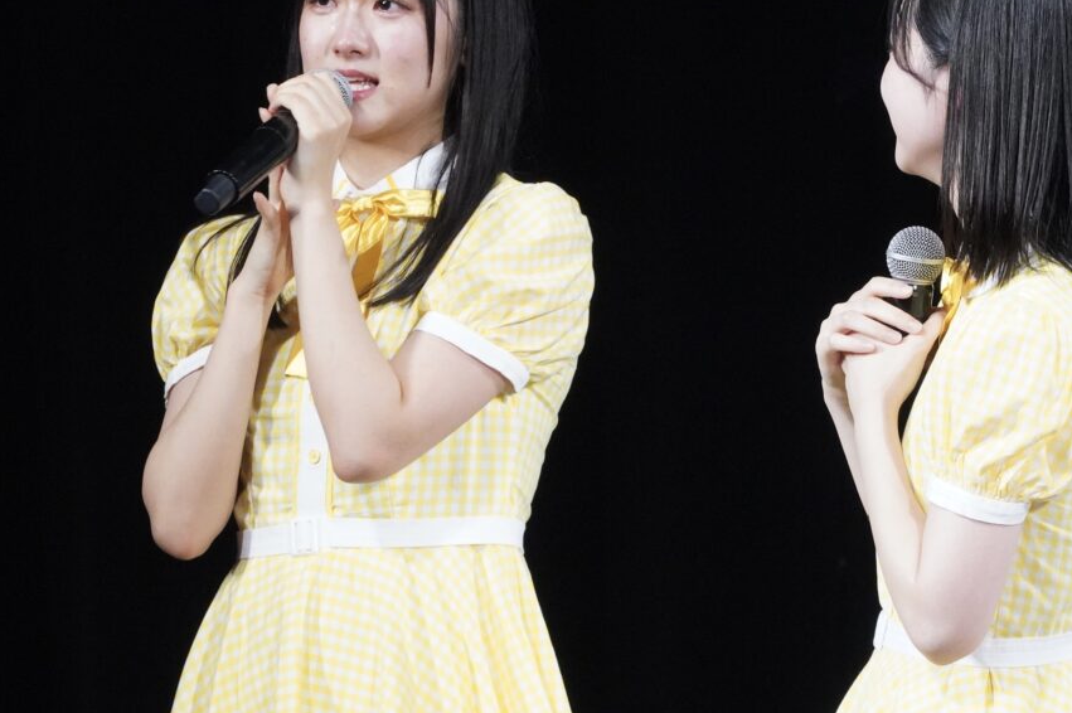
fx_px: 12586
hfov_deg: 4.9
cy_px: 310
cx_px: 530
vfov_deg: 3.2
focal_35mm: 423
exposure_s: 1/200
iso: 10000
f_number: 11
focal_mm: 300
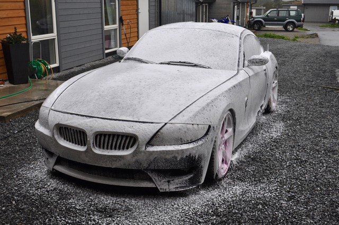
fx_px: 409
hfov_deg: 45.0
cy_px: 112
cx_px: 170
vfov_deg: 30.8
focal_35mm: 44
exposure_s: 1/200
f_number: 7.1
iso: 200
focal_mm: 29
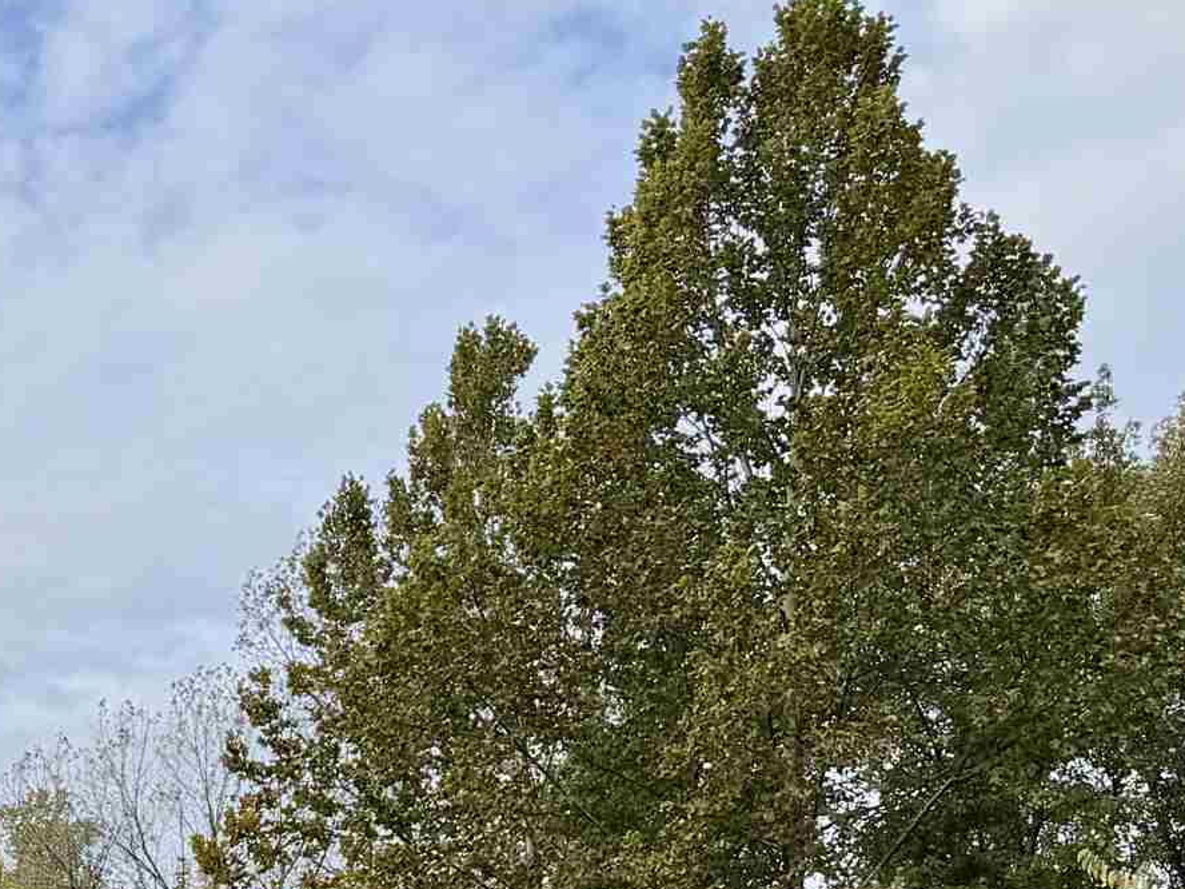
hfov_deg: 21.2
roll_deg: -0.9
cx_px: -380
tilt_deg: +8.0
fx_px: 2841
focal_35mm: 83
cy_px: 1271
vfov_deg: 16.4
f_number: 1.78
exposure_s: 1/2110
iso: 80
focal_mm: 6.76
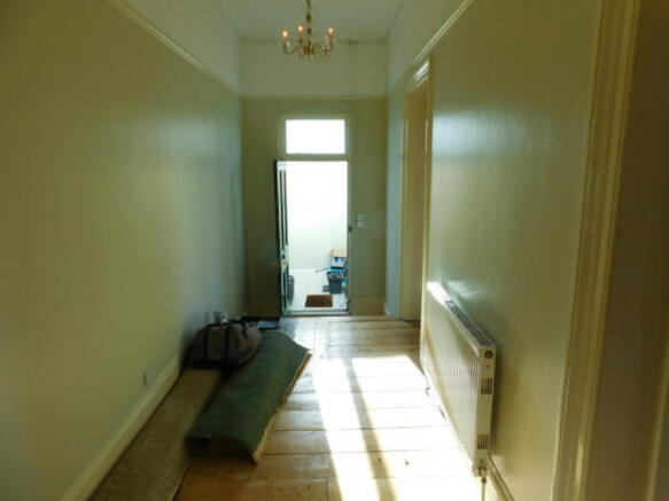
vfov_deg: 58.9
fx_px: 444
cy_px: 250
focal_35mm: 23
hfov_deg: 73.9
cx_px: 334
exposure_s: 1/100
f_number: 3
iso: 125
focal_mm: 4
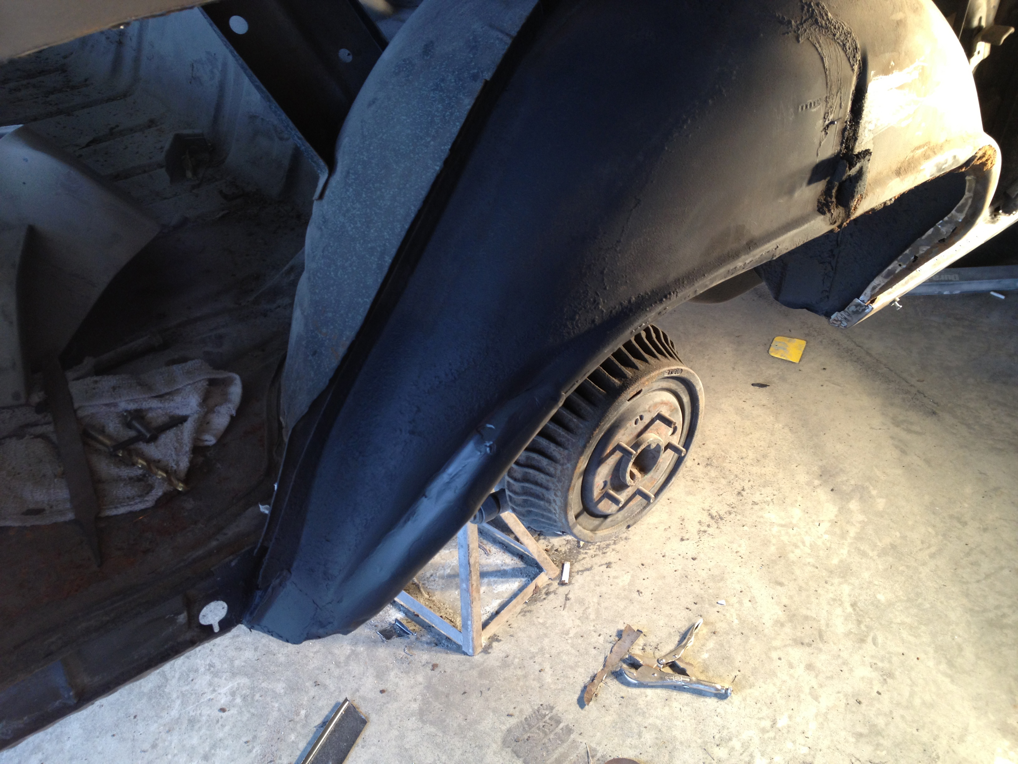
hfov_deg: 52.6
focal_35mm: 35
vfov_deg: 40.7
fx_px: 1029
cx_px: 509
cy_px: 382
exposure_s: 1/20
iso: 64
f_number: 2.4
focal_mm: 4.28
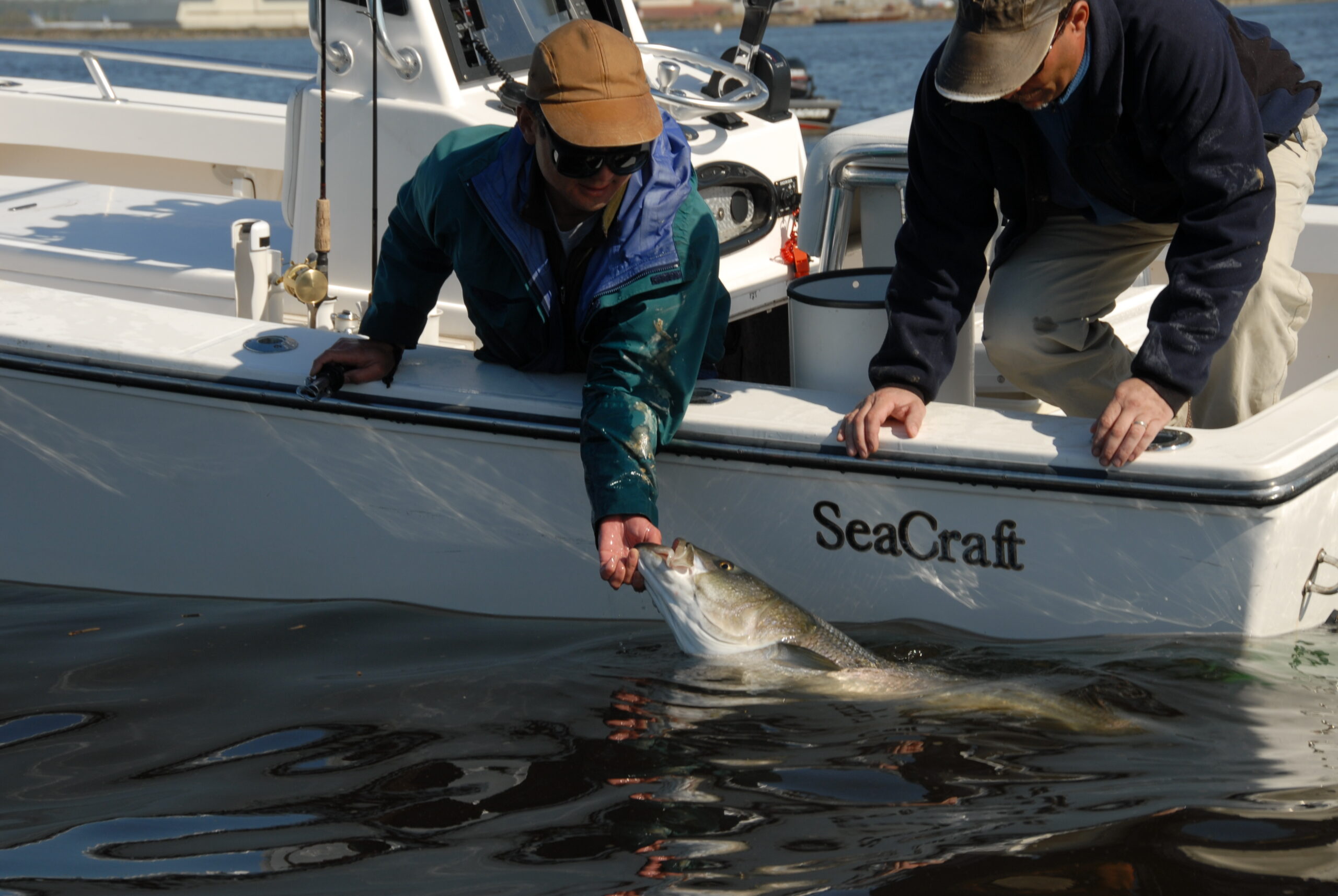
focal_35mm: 120
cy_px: 448
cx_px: 669
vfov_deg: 11.5
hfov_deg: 17.0
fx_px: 4466
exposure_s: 1/320
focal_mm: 80
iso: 100
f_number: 9
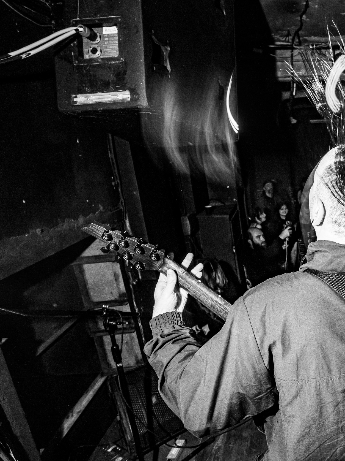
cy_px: 227
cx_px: 343
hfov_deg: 46.3
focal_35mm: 25
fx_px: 332
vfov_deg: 69.4
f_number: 5
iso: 500
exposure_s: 1/15
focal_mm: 17
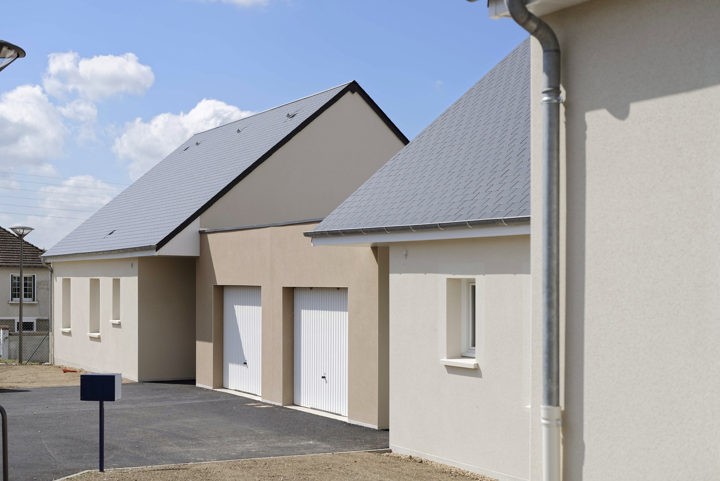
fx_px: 1000
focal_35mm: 50
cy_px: 240
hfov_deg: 39.6
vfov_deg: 27.0
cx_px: 360
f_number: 4
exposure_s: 1/1000
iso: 50
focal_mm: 50
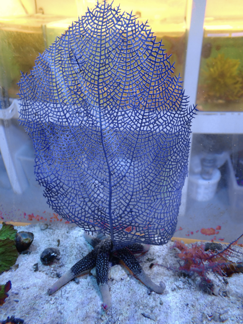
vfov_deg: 60.0
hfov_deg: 46.8
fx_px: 281
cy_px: 162
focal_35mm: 30
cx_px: 122
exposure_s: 1/125
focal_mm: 5.4
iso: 200
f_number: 2.3
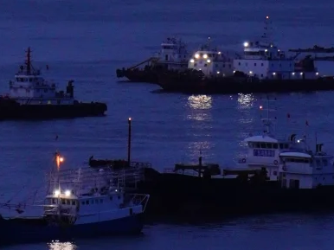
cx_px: -37
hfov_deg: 3.9
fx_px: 4908
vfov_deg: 2.9
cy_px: -228
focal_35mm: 509
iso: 640
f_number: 5.6
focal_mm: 84
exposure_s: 1/160
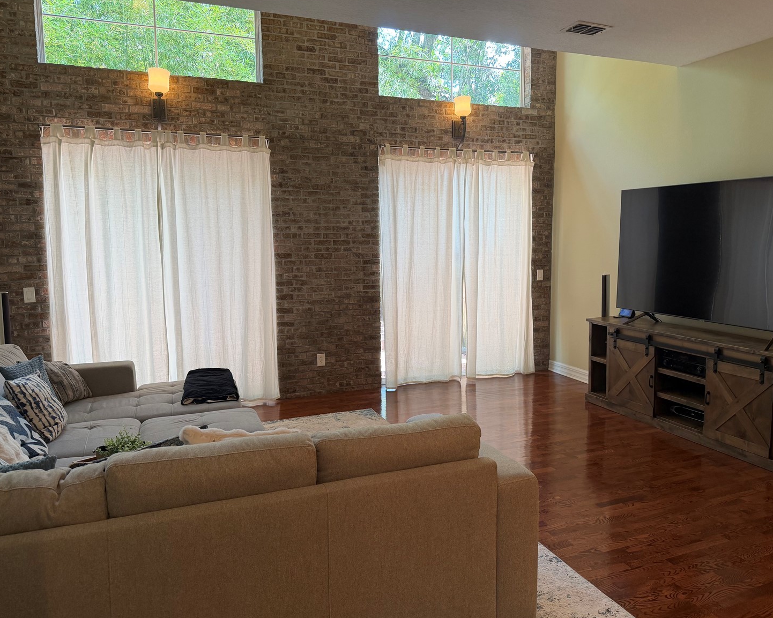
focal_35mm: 26
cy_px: 306
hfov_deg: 66.0
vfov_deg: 54.9
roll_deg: +1.2
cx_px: 409
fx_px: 595
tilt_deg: -6.2
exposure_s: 1/120
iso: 160
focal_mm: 6.76
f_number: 1.78
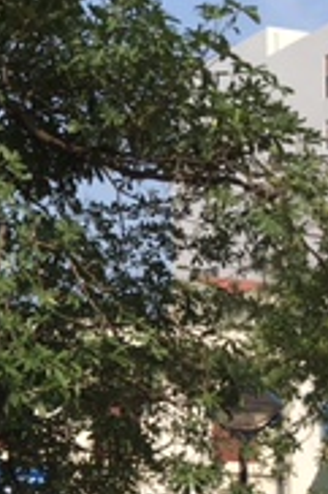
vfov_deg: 18.7
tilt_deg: +4.3
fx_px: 1451
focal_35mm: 106
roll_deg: +0.0
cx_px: -309
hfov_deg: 11.7
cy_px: 518
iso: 25
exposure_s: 1/1241
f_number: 2.2
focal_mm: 4.15
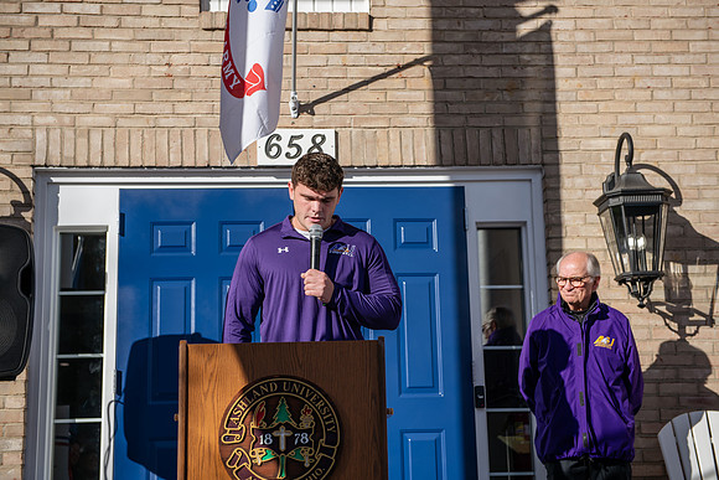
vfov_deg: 23.4
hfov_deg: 34.5
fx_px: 1159
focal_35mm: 58
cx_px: 360
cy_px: 240
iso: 80
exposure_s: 1/800
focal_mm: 58
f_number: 4
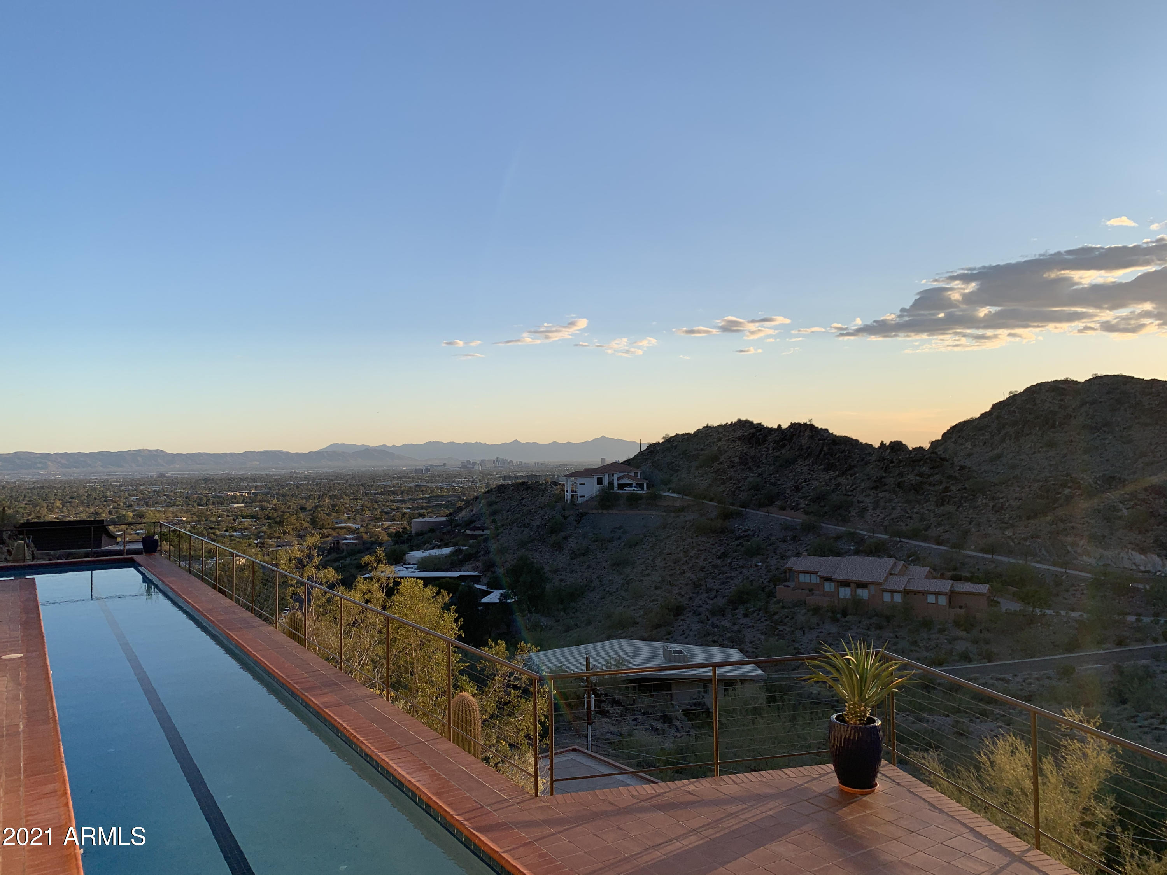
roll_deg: +1.0
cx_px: 584
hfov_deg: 67.3
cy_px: 438
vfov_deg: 53.1
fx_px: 877
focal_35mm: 26
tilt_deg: +2.2
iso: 25
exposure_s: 1/1011
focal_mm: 4.25
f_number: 1.8
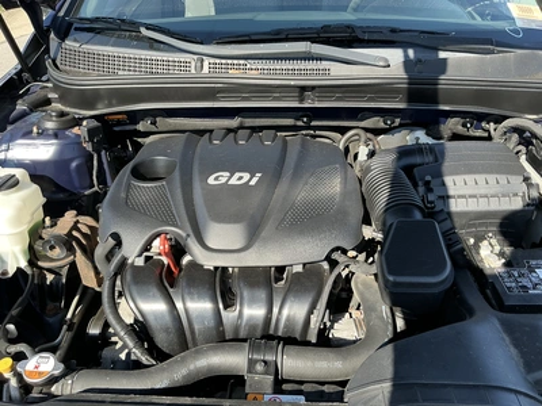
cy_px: 203
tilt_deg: -31.9
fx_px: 438
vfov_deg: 49.7
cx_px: 271
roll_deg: -1.0
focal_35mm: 28
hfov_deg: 63.4
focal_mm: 3
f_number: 1.8
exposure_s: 1/265
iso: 25
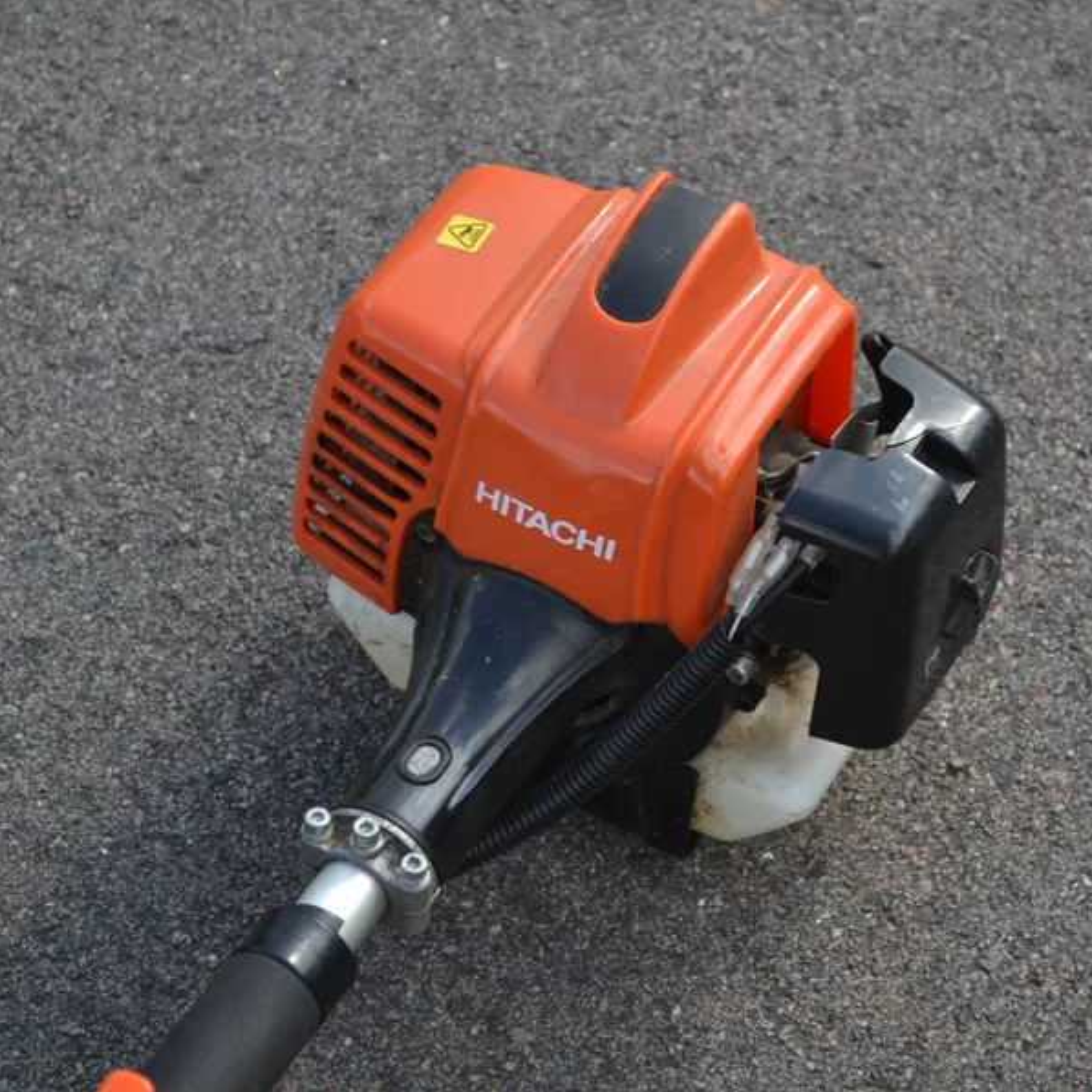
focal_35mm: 106
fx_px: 3770
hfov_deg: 16.5
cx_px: 701
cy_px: 547
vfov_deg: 16.5
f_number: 6.3
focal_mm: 55
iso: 100
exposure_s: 1/160
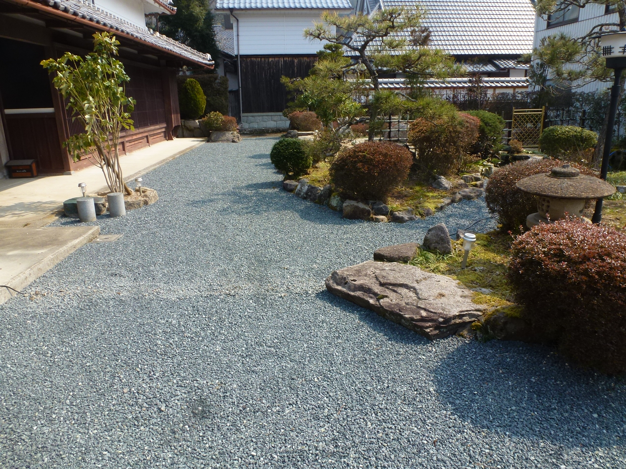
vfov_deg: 56.8
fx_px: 434
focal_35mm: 24
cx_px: 313
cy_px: 234
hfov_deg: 71.6
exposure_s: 1/400
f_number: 4
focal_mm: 4.3
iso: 100
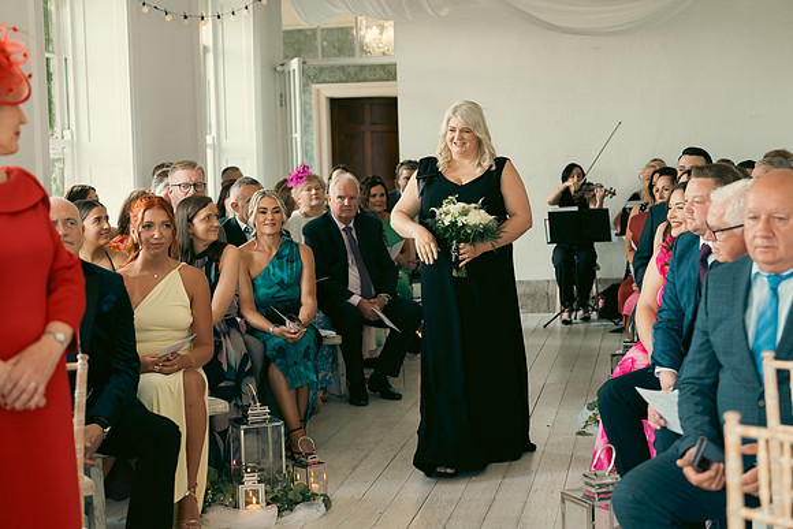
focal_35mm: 66
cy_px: 264
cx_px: 396
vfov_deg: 20.6
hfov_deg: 30.5
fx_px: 1454
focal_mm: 66
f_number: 3.5
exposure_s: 1/160
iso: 800
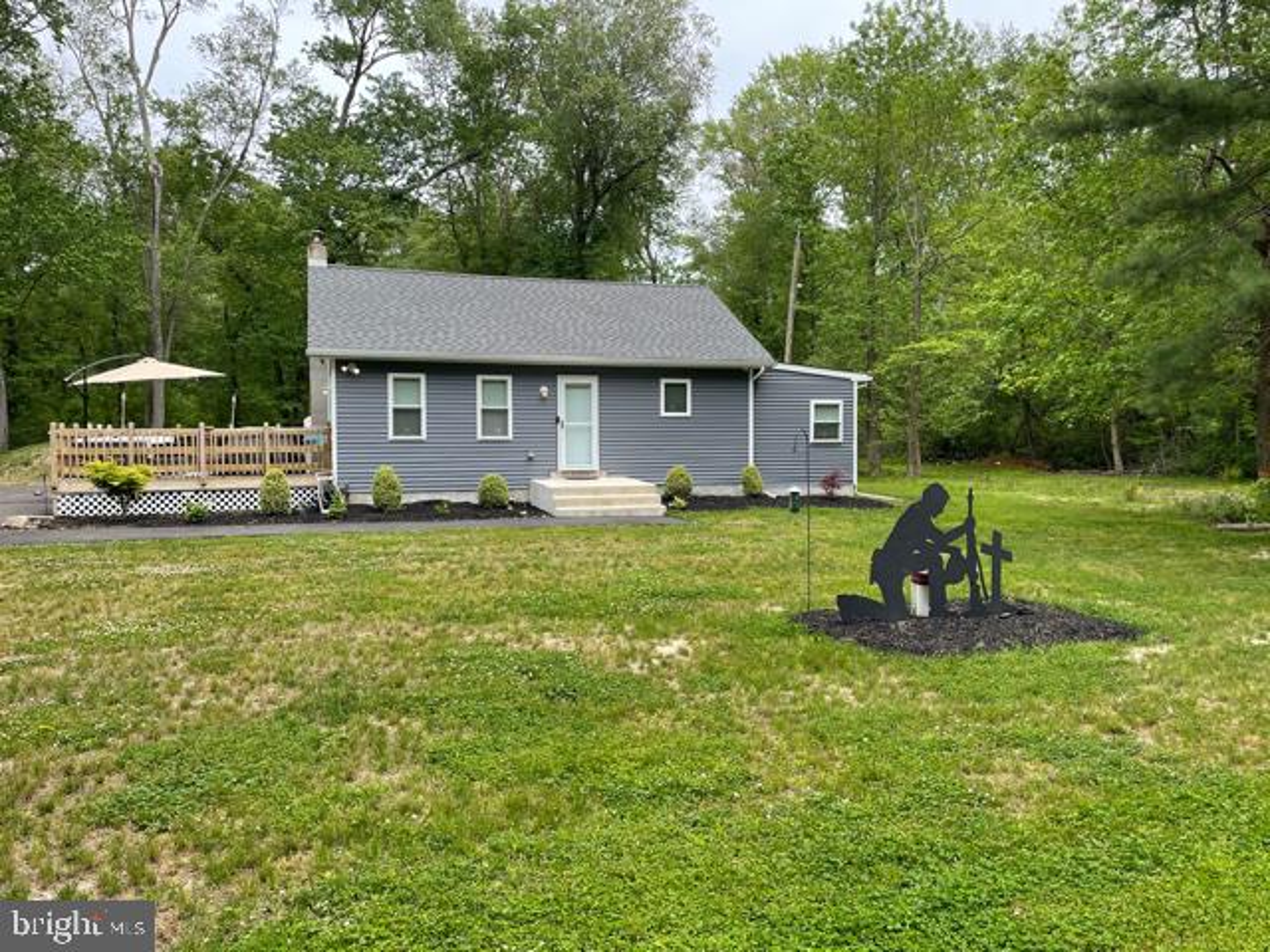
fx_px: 954
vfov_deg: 53.1
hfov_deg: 67.3
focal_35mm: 26
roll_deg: +0.8
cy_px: 476
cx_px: 635
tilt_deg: -0.7
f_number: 1.6
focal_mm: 4.2
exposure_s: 1/1159
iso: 32
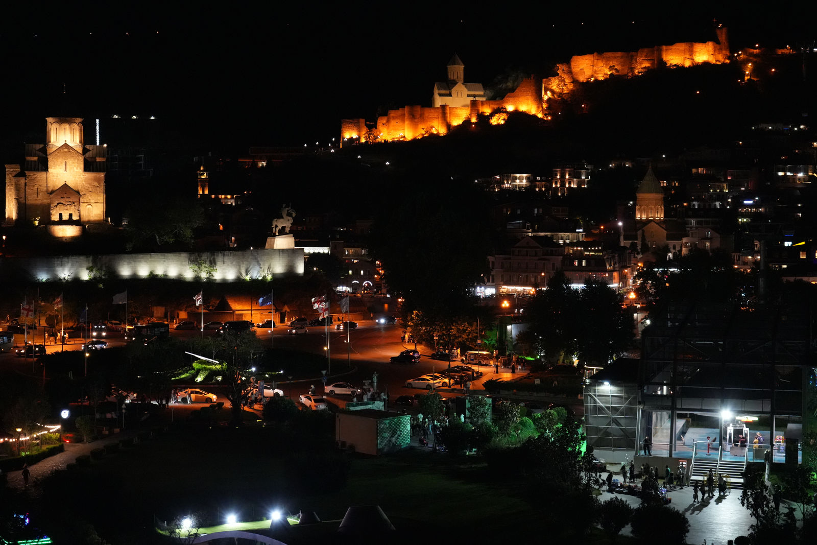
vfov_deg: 23.0
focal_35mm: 59
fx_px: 1339
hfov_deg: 33.9
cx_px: 408
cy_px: 272
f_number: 4
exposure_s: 1/200
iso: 12800
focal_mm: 59
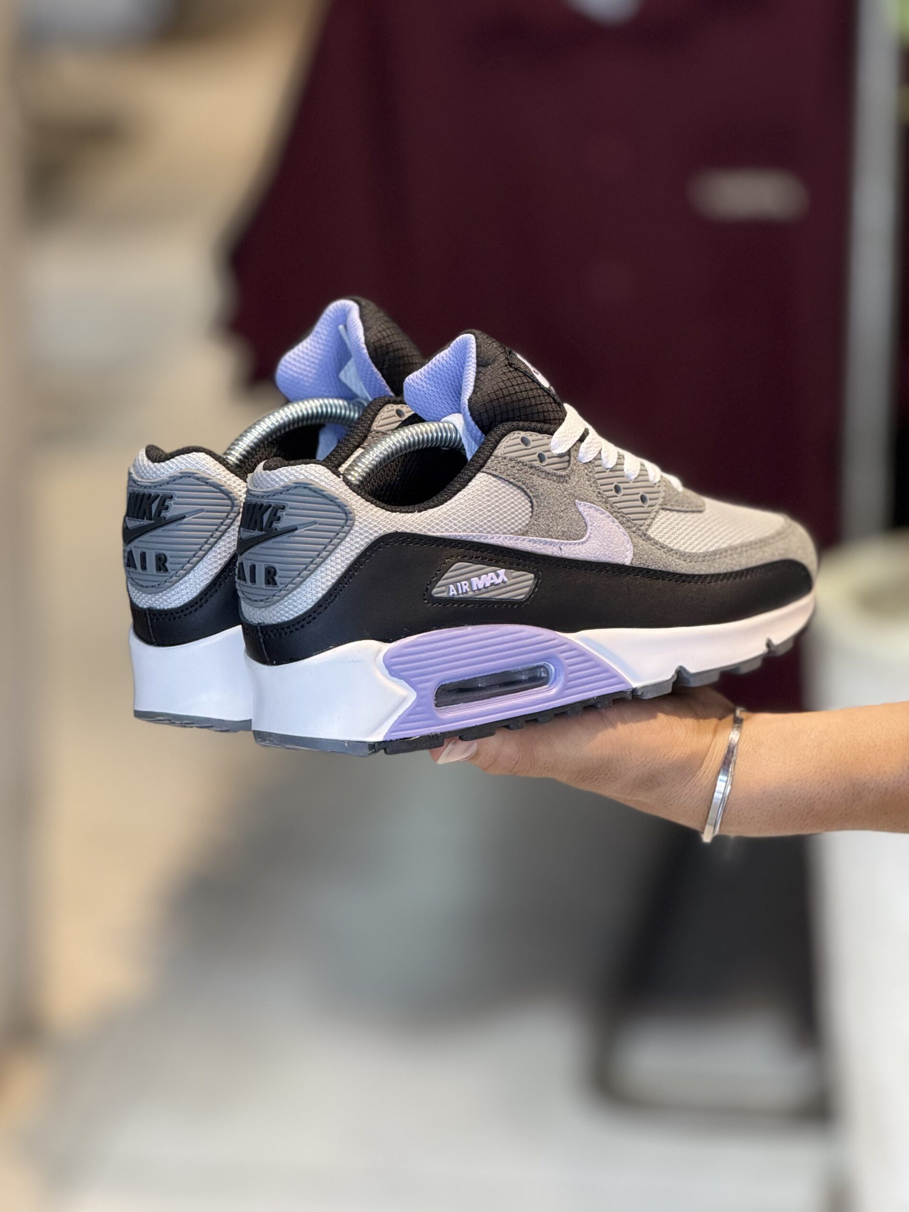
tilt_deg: -16.0
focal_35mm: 121
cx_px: 452
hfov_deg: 12.2
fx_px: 4237
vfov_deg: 16.3
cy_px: 602
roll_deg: -0.5
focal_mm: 15.66
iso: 160
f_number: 2.8
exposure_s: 1/100
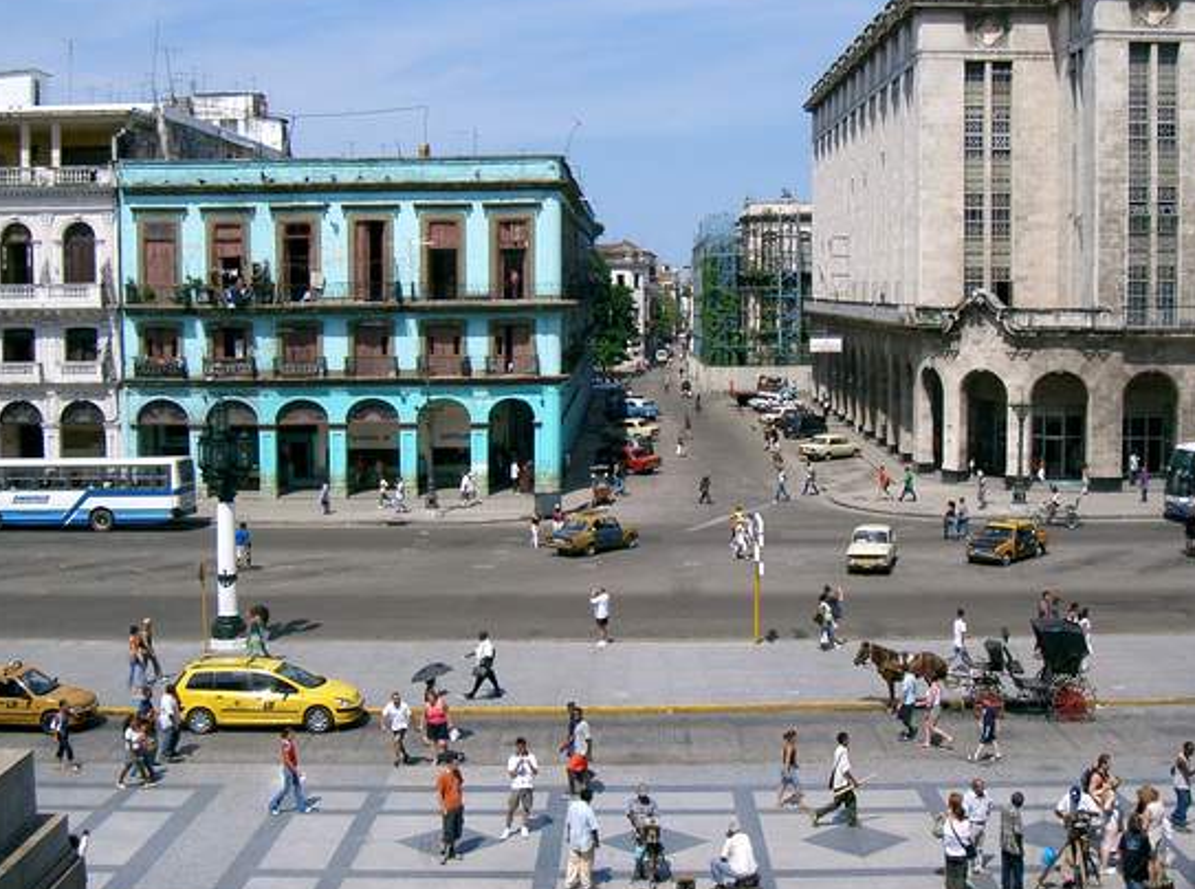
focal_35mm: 46
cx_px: 623
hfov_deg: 41.3
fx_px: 1583
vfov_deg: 31.4
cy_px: 420
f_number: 4.8
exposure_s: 1/1000
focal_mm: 8
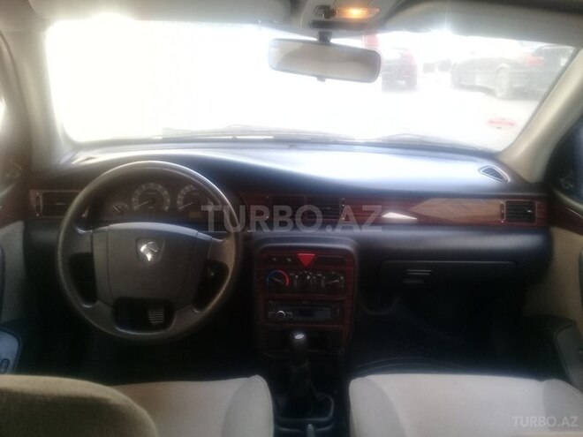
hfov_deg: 58.4
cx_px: 292
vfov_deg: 45.4
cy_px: 218
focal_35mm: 31
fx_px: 522
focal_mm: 3.3
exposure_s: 1/50
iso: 50
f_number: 2.2
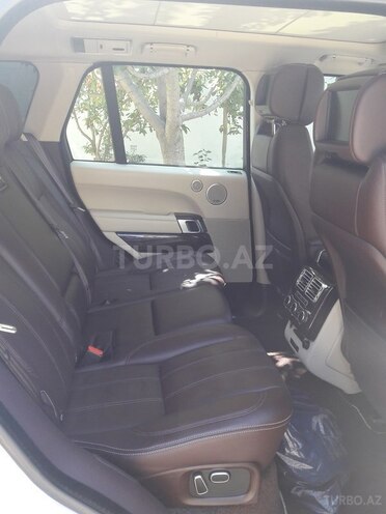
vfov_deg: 63.4
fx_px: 416
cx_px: 193
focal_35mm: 28
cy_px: 257
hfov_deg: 49.7
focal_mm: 3.7
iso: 64
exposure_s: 1/100
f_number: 1.9
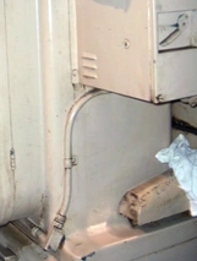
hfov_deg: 19.9
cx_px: 21
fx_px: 551
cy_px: 24
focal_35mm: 73
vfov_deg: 25.7
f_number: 2.8
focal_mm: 8
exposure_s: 1/60
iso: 100
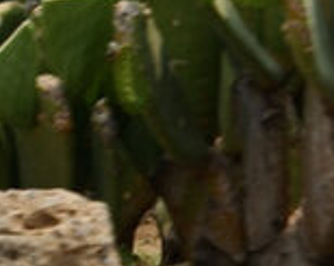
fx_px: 2213
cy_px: -277
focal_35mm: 224
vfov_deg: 6.7
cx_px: 694
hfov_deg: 8.2
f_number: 8
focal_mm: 24
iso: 100
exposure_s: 1/250
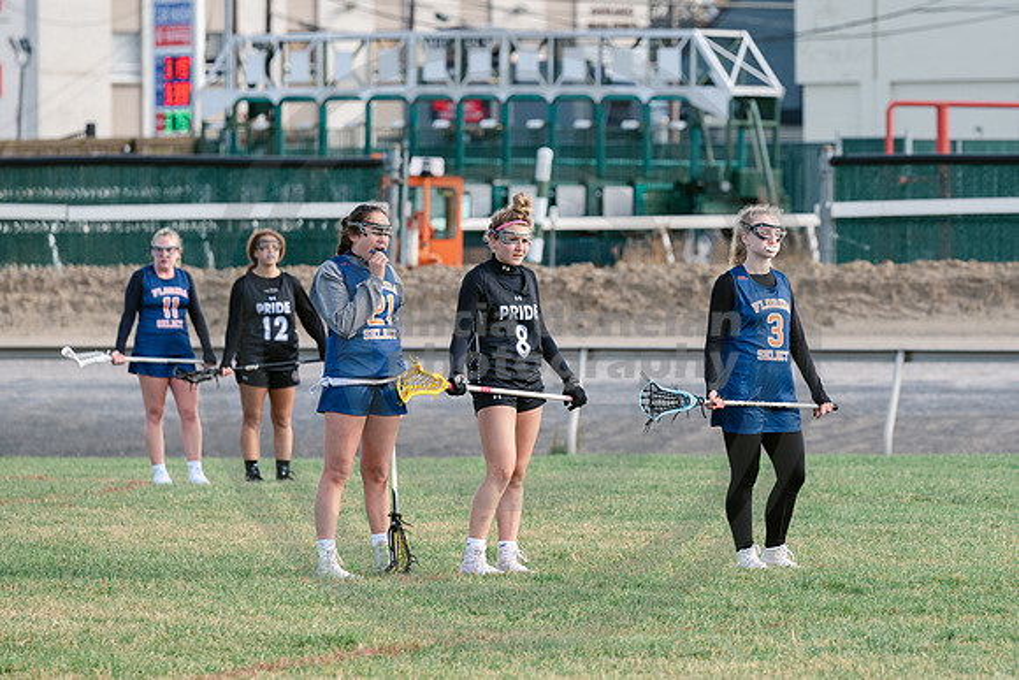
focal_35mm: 349
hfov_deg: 5.9
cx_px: 781
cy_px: 287
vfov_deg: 3.9
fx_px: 9881
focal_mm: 200
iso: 400
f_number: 4.5
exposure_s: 1/1250
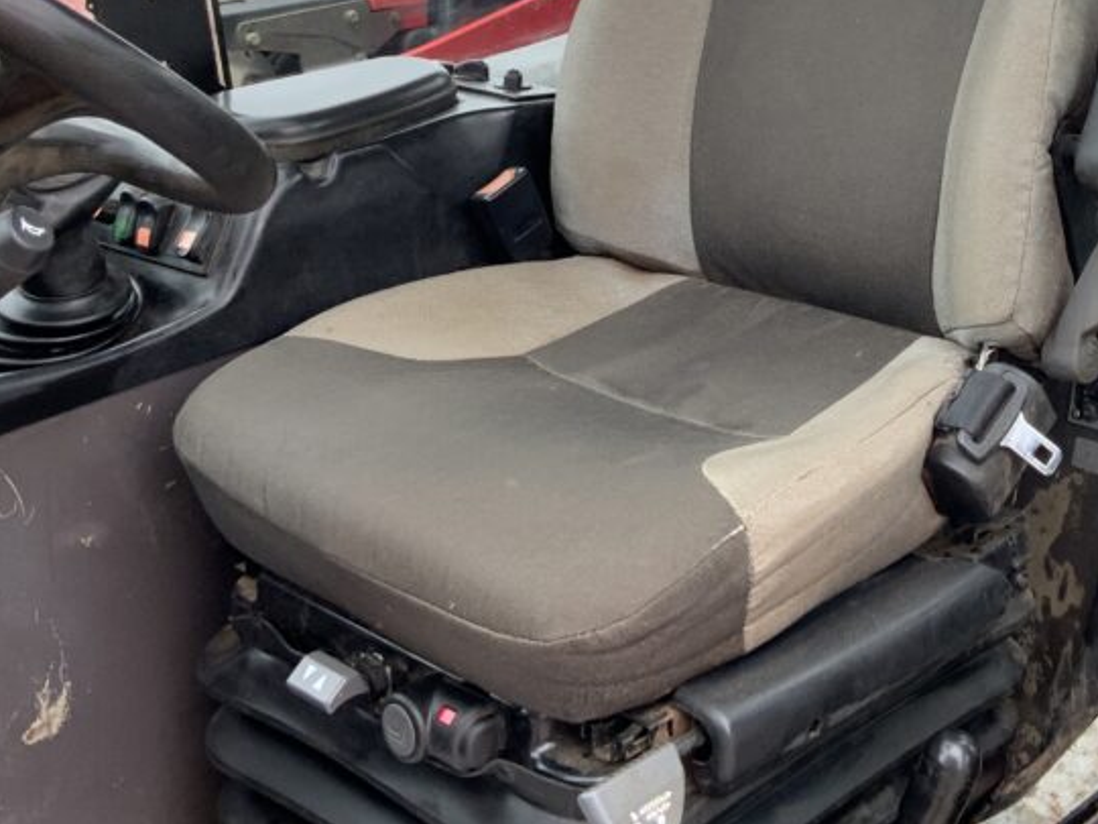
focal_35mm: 55
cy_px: 77
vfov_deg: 25.7
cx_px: 807
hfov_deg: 34.3
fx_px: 1745
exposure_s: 1/122
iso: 25
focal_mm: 3
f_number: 1.8
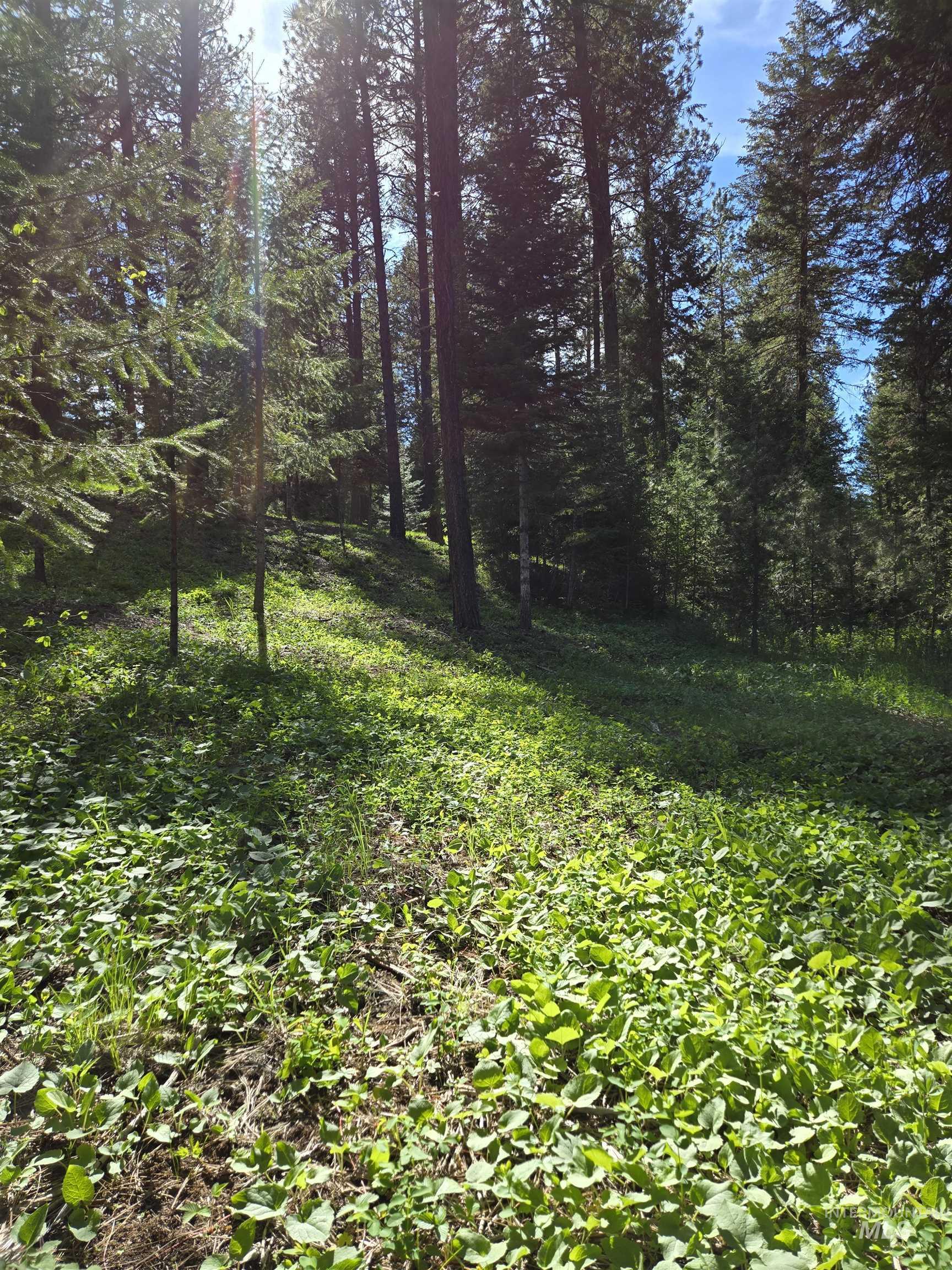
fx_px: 843
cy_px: 635
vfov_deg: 73.9
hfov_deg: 58.9
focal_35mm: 23
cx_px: 476
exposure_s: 1/666
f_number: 1.8
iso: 25
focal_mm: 5.4
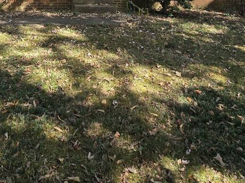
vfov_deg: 34.8
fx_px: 226
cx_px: 80
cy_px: -38
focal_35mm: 32
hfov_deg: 55.5
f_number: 2.2
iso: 50
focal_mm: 2.2
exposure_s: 1/375
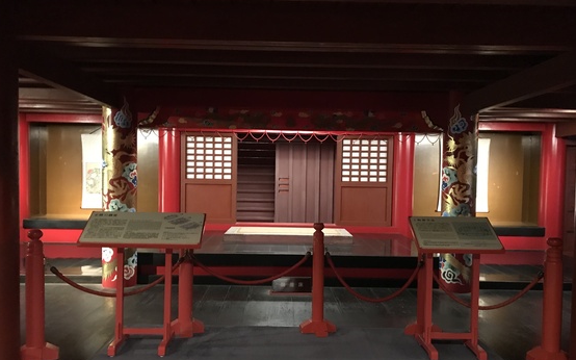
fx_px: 471
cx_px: 288
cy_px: 194
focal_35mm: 30
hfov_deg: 62.9
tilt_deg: -1.1
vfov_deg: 41.8
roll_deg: -0.1
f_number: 1.8
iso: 100
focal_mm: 3.99
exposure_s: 1/5
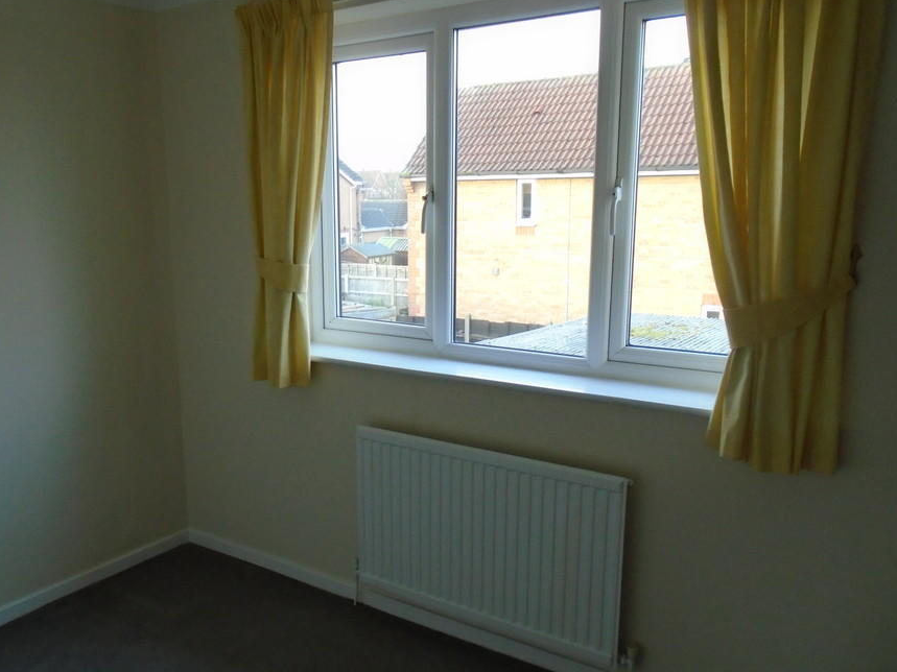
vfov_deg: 45.4
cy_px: 371
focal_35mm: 31
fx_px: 803
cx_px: 364
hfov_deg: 58.0
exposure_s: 1/30
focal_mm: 4.6
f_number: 3.2
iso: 250
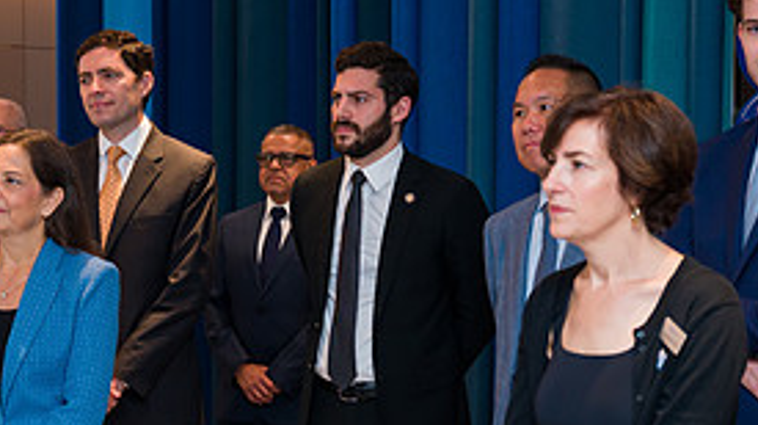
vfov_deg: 12.9
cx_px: 211
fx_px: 1867
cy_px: 330
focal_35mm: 93
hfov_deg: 22.8
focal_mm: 39
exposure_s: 1/200
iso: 400
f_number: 3.5
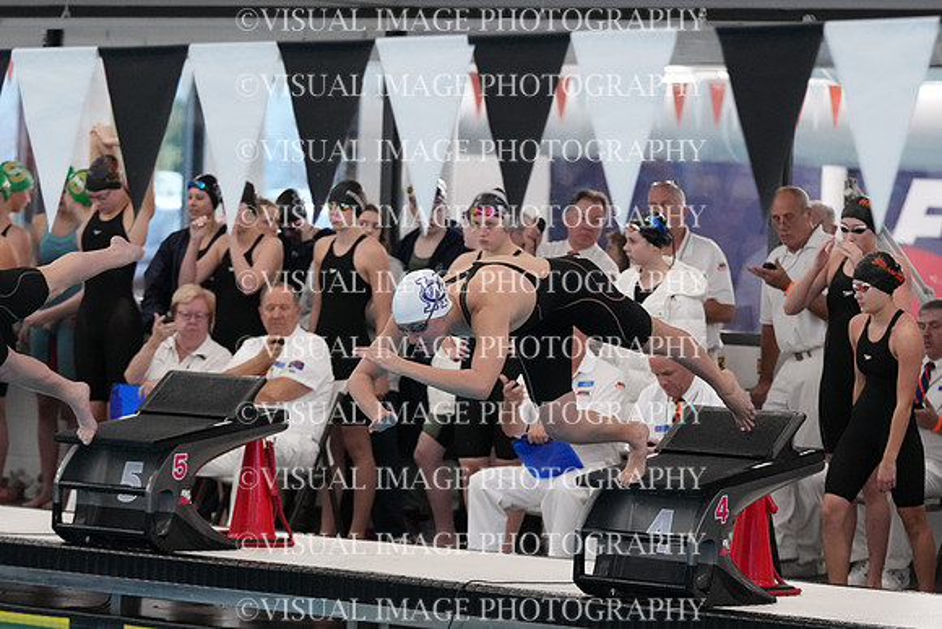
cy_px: 314
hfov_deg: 11.2
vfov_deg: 7.5
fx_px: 4816
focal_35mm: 184
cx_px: 471
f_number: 4
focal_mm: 123
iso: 6400
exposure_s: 1/1250
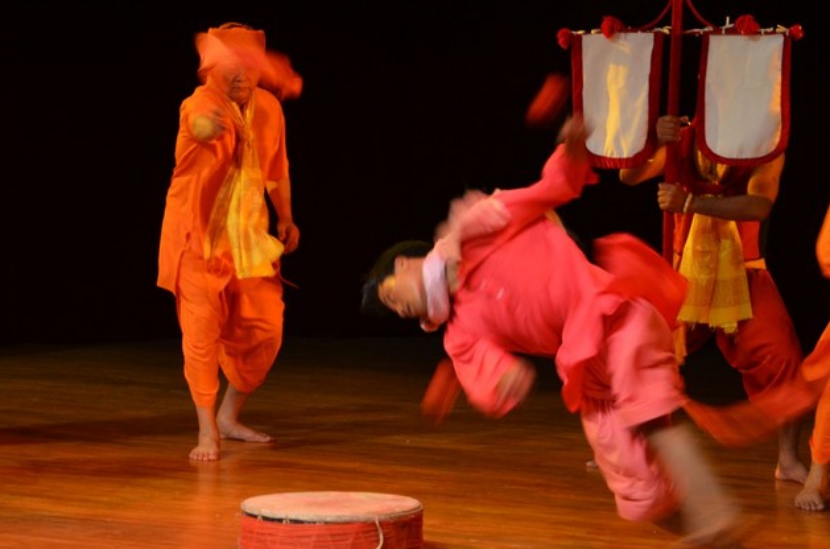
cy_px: 330
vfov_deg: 8.2
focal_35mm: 167
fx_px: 3841
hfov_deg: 12.3
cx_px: 392
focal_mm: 70
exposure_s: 1/60
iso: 560
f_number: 5.3
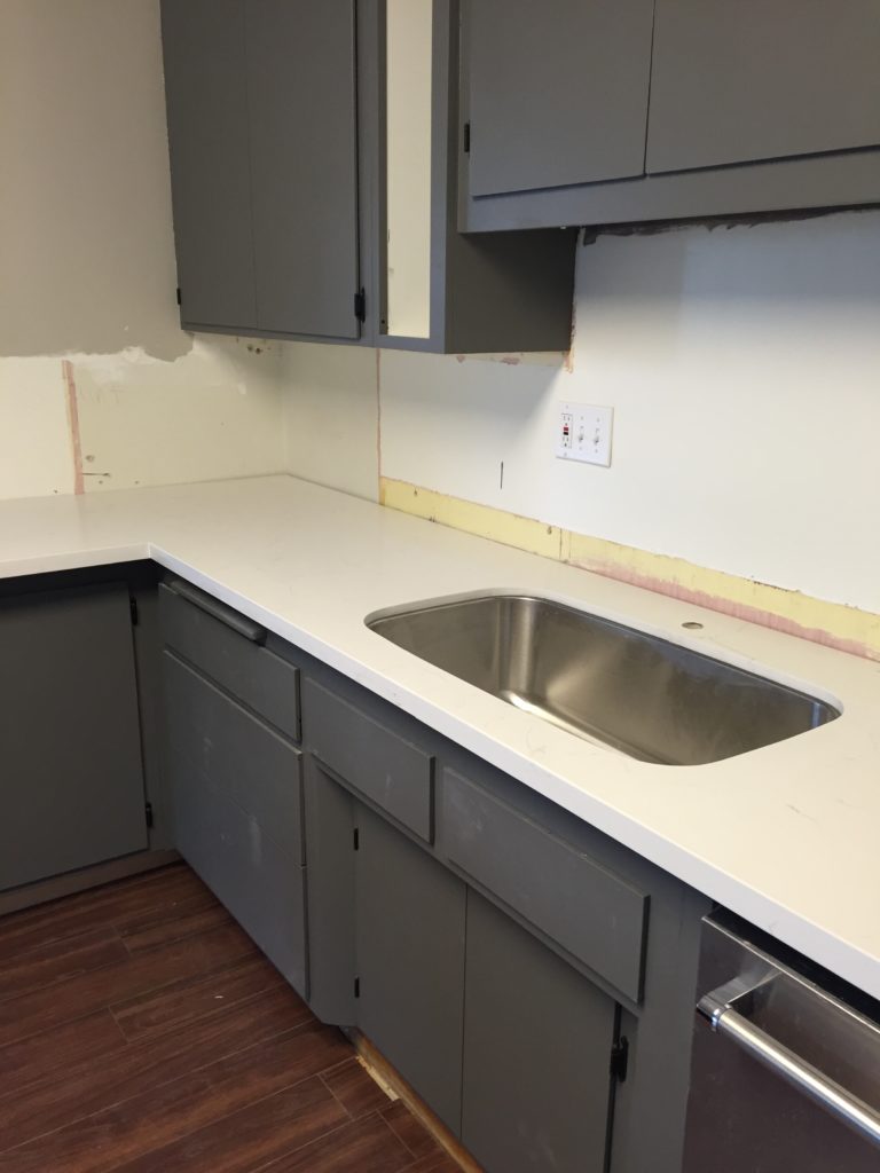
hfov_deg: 48.2
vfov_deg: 61.7
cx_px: 440
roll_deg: -0.5
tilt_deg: -15.2
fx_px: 983
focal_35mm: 29
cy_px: 586
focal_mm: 4.15
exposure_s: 1/30
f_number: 2.2
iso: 80
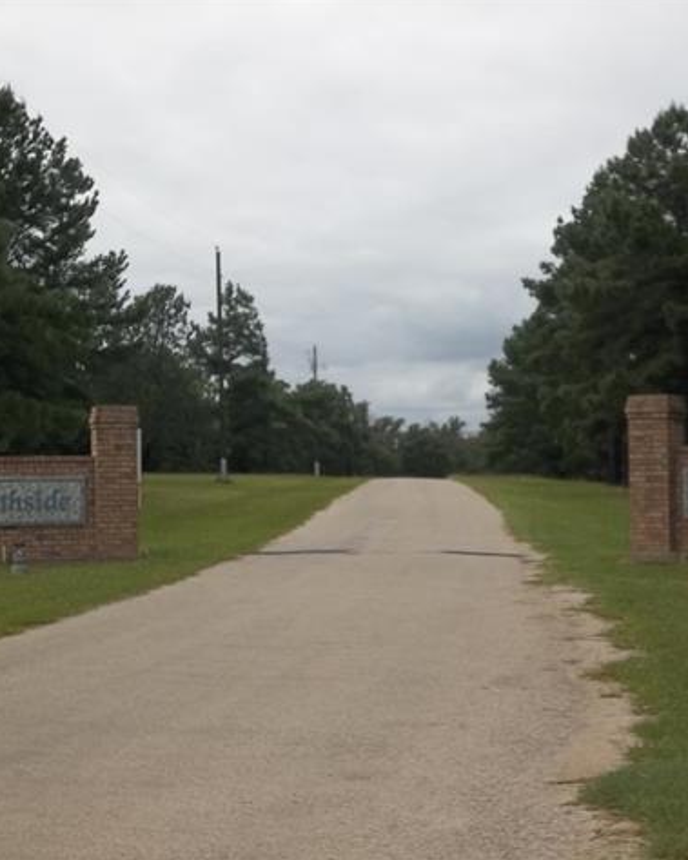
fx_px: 1477
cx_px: 339
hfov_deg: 26.2
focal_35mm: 58
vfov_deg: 32.5
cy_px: 428
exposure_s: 1/125
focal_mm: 7.8
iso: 80
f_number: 11.3
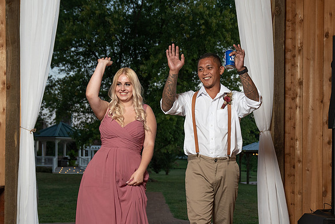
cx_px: 185
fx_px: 477
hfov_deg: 38.7
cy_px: 155
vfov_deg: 26.2
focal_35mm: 51
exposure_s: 1/200
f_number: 4
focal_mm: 37
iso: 1000
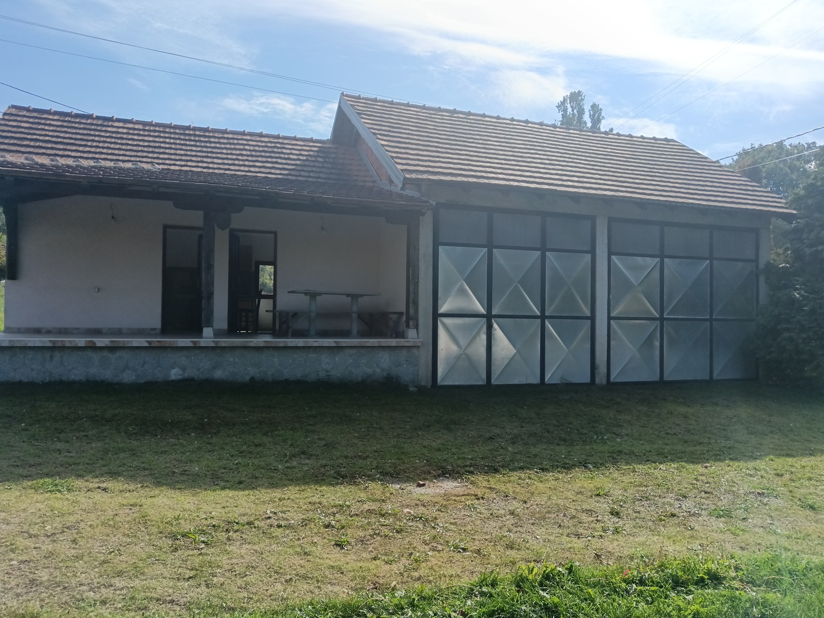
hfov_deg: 65.3
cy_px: 309
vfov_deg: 51.4
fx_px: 643
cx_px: 412
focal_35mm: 27
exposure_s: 1/1074
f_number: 1.9
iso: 100
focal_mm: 4.95
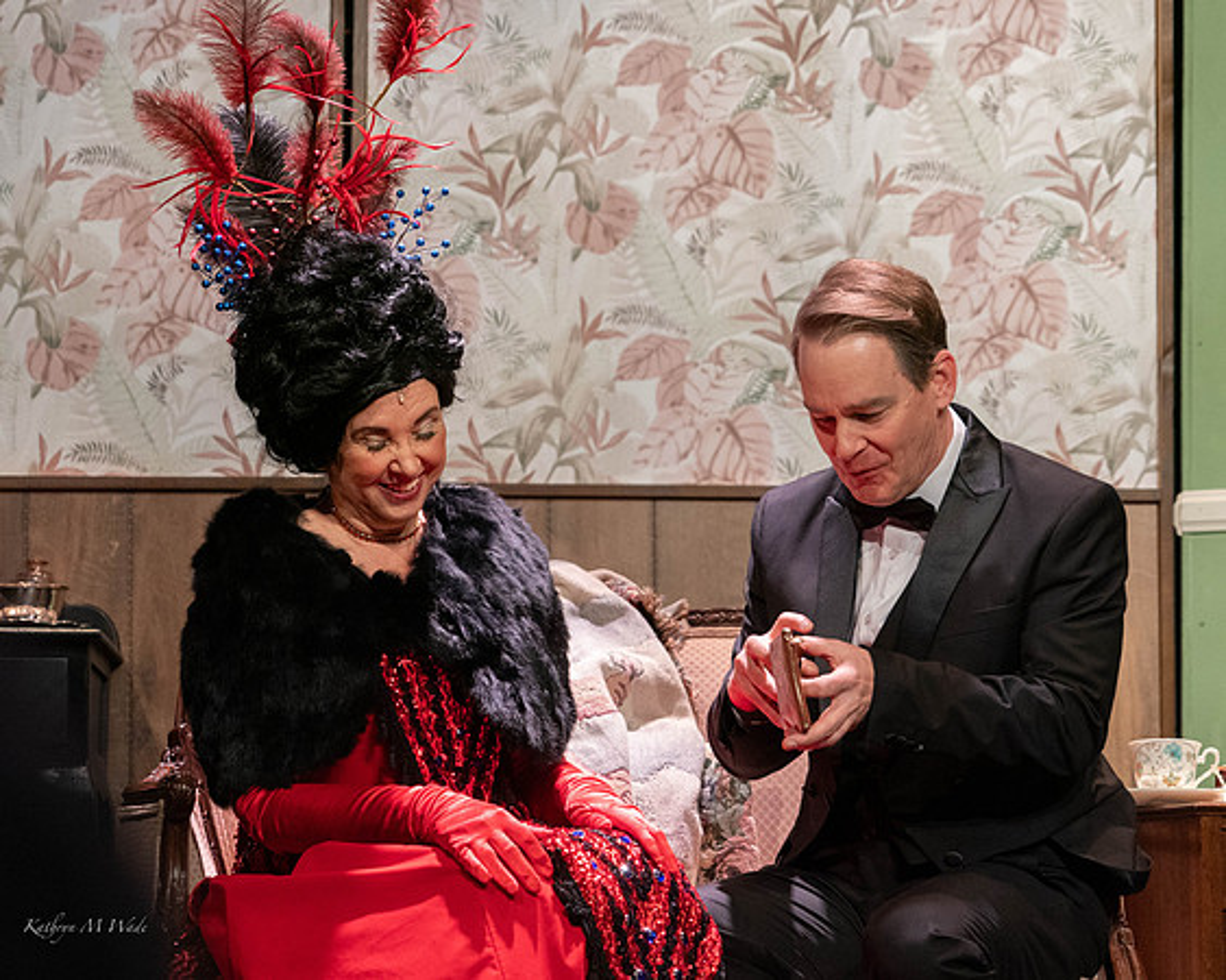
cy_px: 491
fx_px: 4868
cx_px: 572
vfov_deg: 11.5
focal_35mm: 134
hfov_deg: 14.4
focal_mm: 117
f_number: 6.3
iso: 4000
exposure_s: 1/200
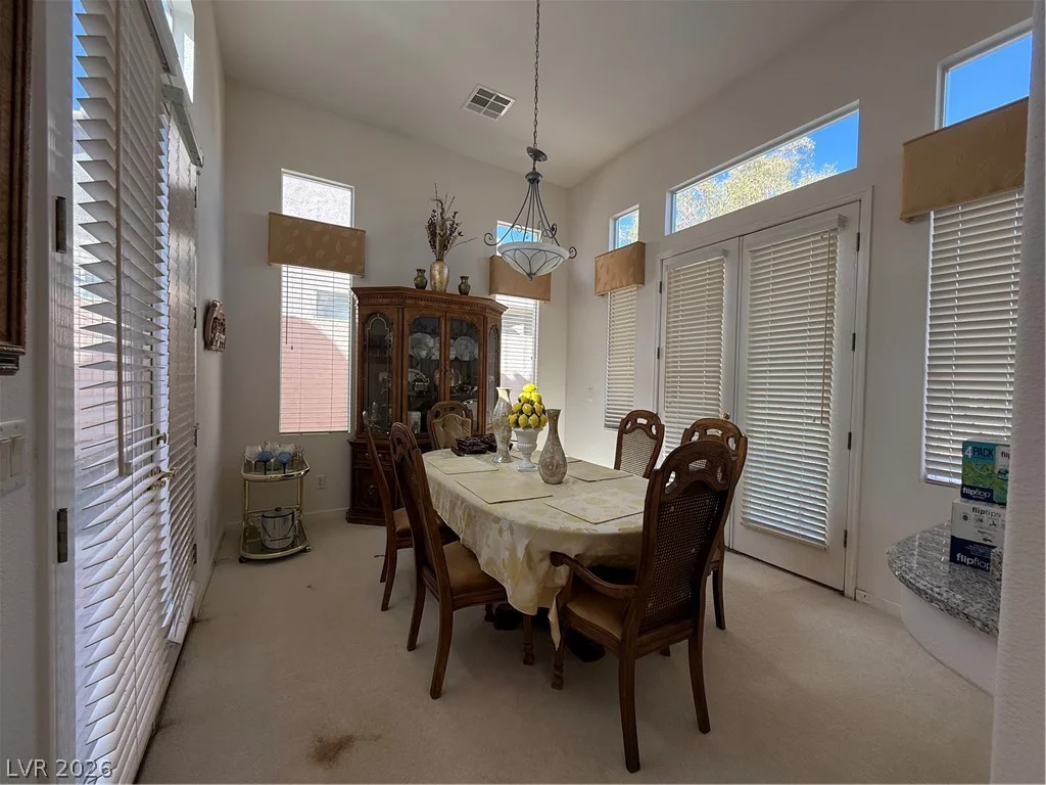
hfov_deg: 102.1
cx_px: 523
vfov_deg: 85.7
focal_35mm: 14
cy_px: 392
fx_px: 423
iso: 64
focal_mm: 2.22
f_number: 2.2
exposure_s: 1/154
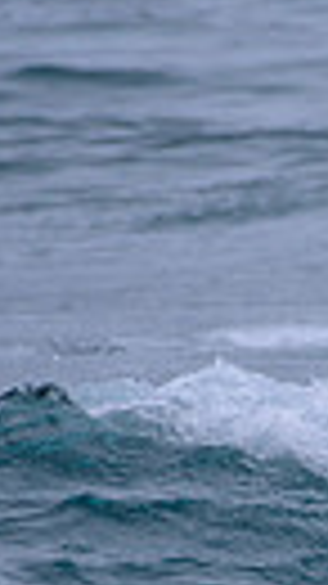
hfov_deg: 0.4
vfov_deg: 0.8
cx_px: 890
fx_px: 44449
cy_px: 655
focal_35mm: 2871
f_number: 5.6
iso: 125
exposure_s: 1/1600
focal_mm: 500
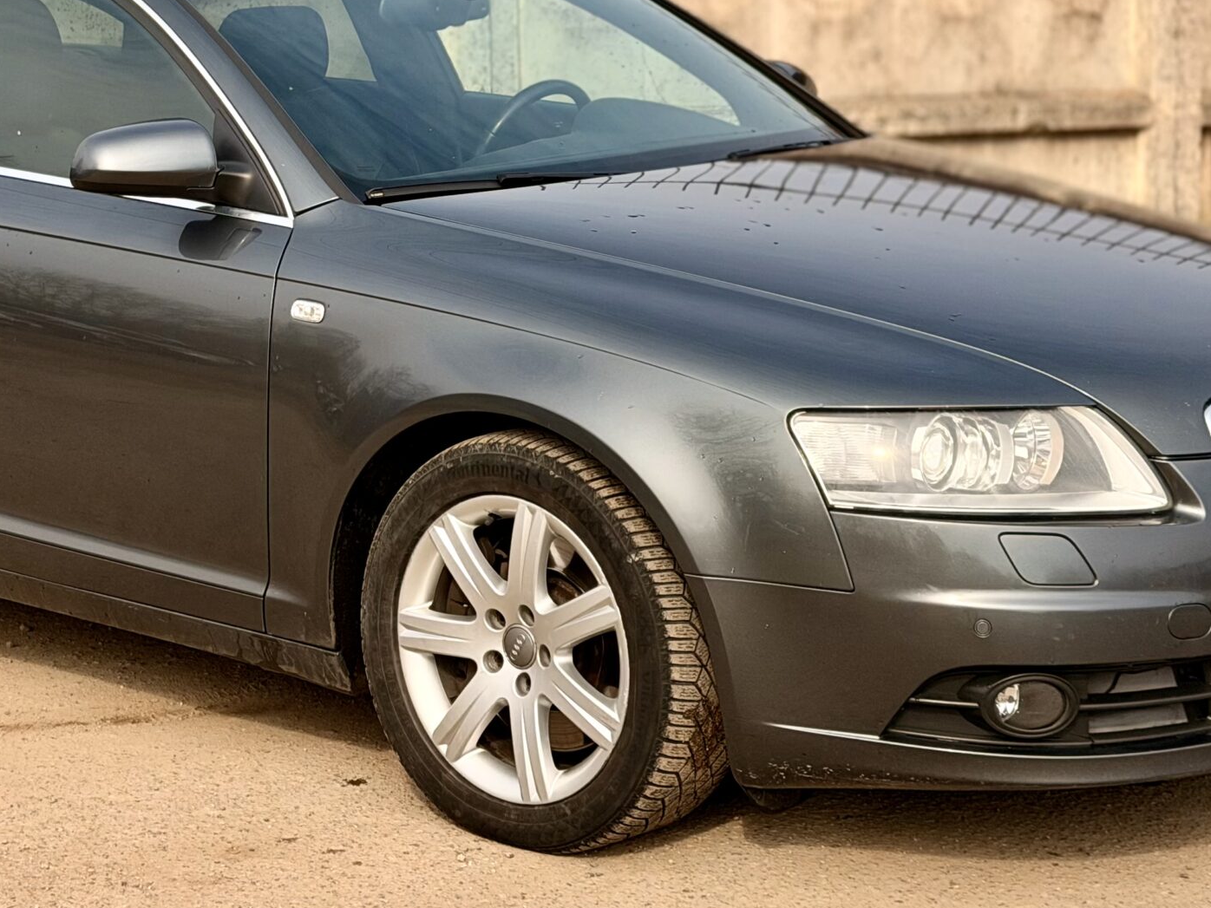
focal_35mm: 88
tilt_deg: -6.0
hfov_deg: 22.2
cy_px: 158
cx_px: 427
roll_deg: +0.3
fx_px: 3079
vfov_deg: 16.6
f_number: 1.78
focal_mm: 6.76
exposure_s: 1/3226
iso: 64
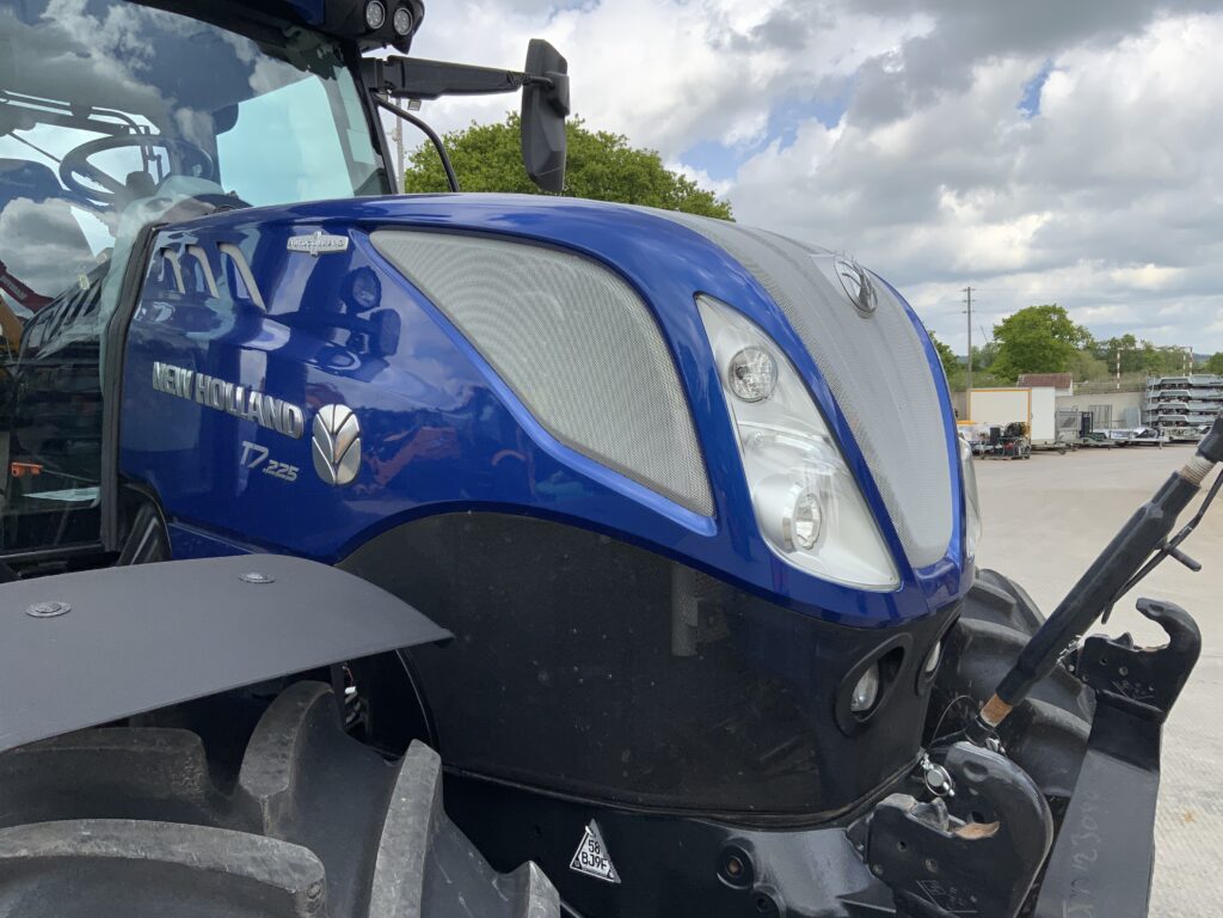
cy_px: 459
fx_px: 1025
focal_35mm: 29
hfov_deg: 61.7
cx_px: 612
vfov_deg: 48.2
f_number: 1.8
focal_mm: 3
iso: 16
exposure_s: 1/1279
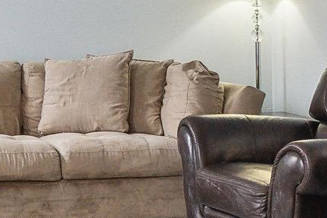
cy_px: 90
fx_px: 1053
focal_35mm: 116
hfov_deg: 17.4
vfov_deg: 11.8
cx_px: 34
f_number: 4
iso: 2000
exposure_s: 1/200
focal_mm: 16
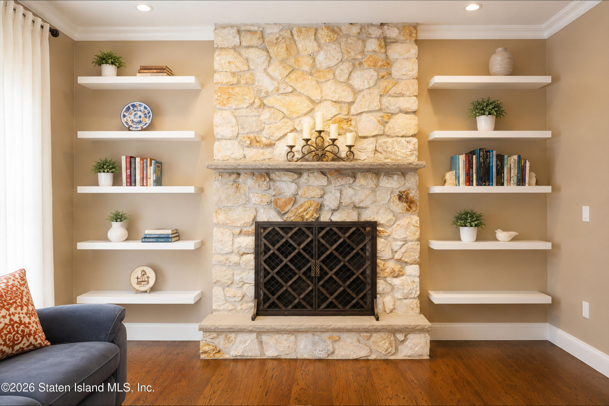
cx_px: 304
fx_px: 406
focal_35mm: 24
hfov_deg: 73.7
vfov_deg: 53.1
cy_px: 203
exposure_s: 1/13
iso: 64
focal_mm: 24
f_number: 4
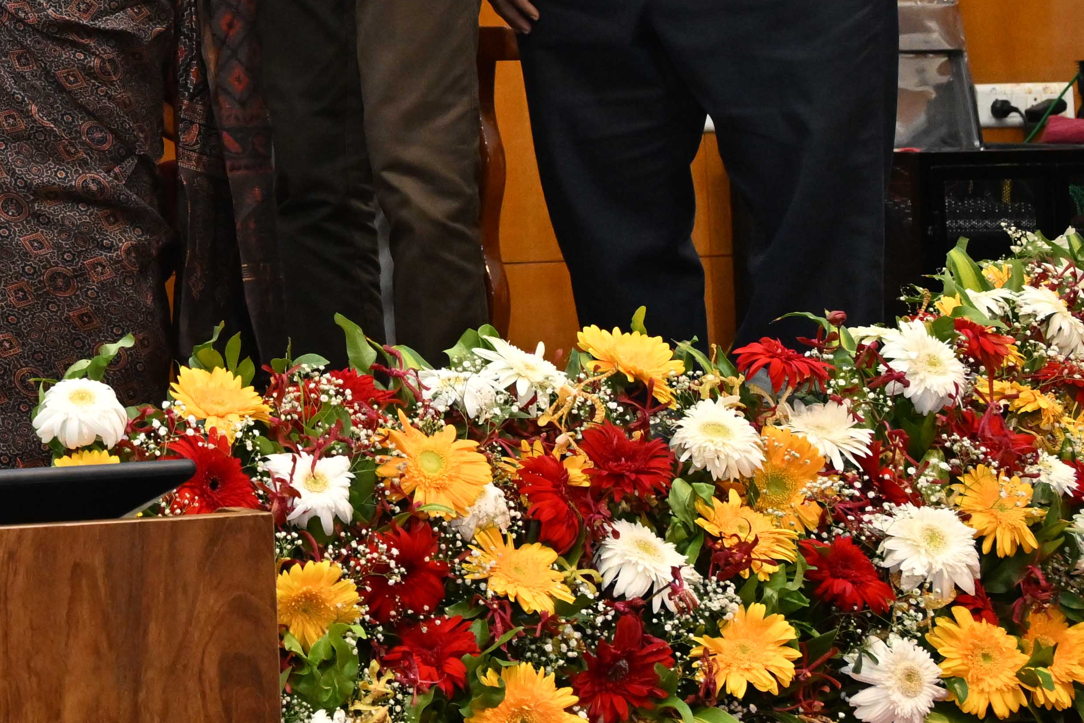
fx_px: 3522
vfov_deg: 11.4
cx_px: -655
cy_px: -251
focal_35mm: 117
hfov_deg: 15.7
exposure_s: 1/160
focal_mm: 35
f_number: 5.6
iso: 2000
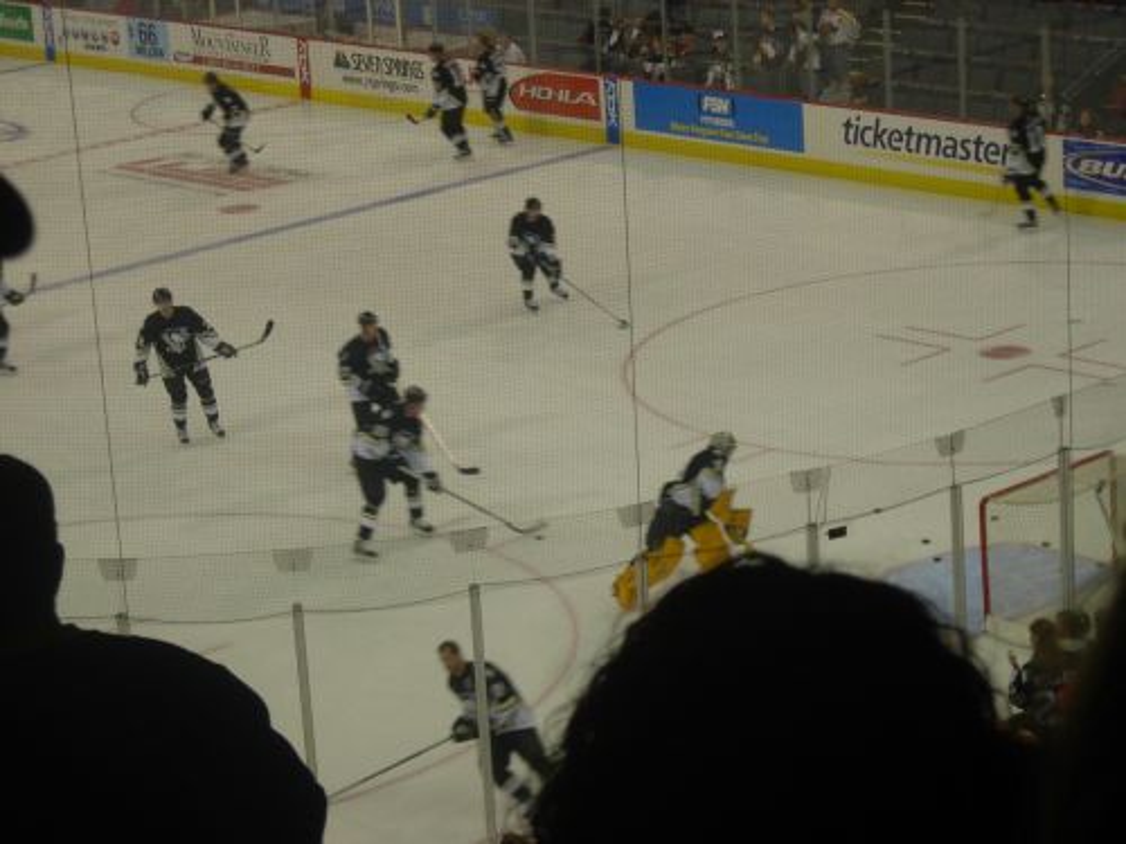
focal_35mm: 113
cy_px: 422
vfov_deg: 13.1
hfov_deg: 17.4
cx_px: 563
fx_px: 3676
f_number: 4.9
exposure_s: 1/58.6
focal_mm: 23.4
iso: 79
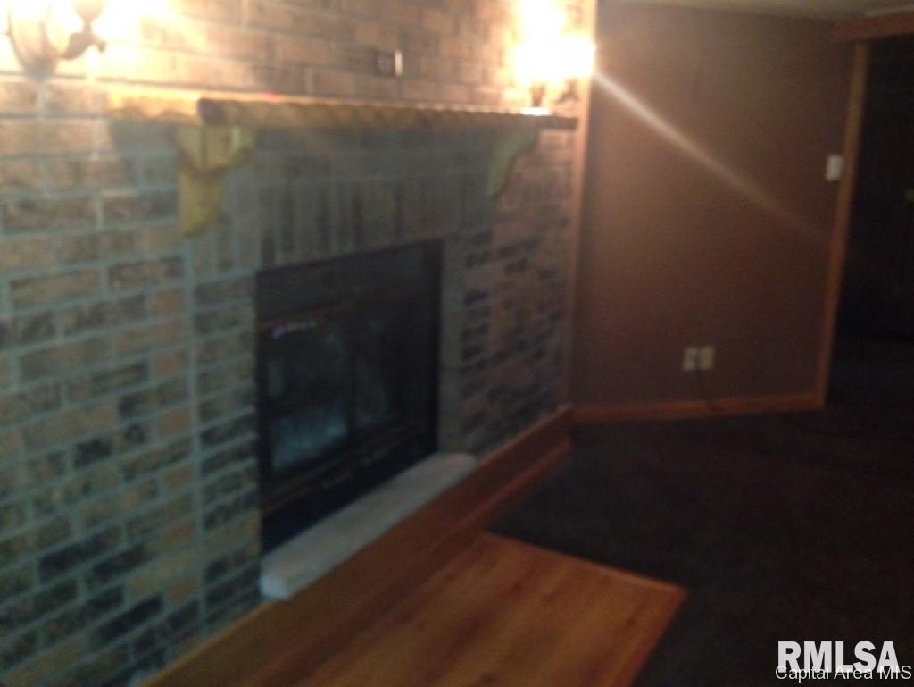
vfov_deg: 43.0
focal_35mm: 33
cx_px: 457
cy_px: 344
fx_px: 872
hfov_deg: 55.3
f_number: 2.4
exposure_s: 1/16
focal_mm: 4.12
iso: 500
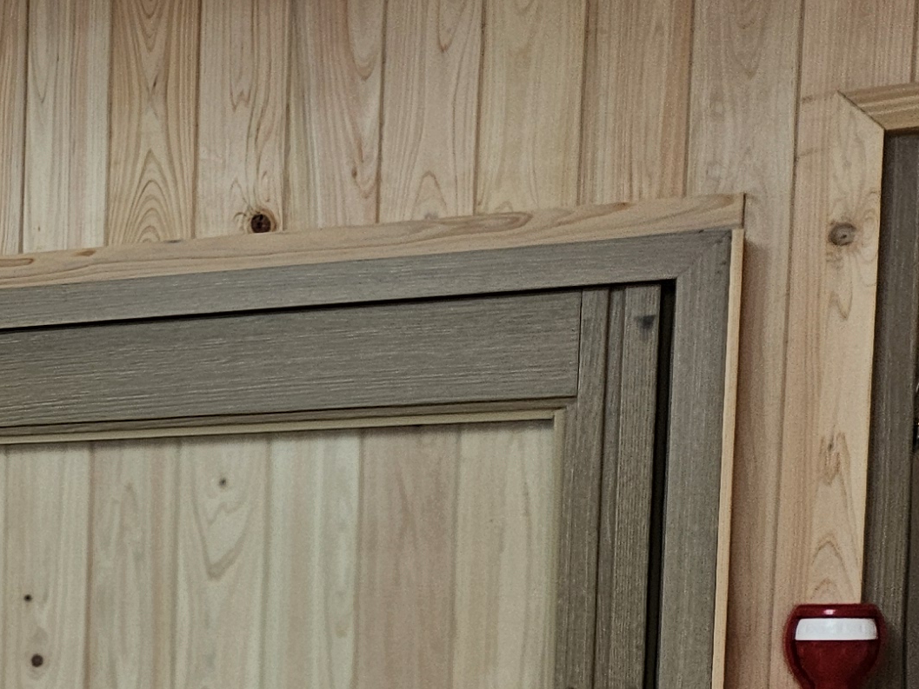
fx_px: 2310
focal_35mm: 87
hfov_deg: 18.5
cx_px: -642
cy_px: 802
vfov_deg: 16.4
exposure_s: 1/120
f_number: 1.8
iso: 50
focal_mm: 5.4
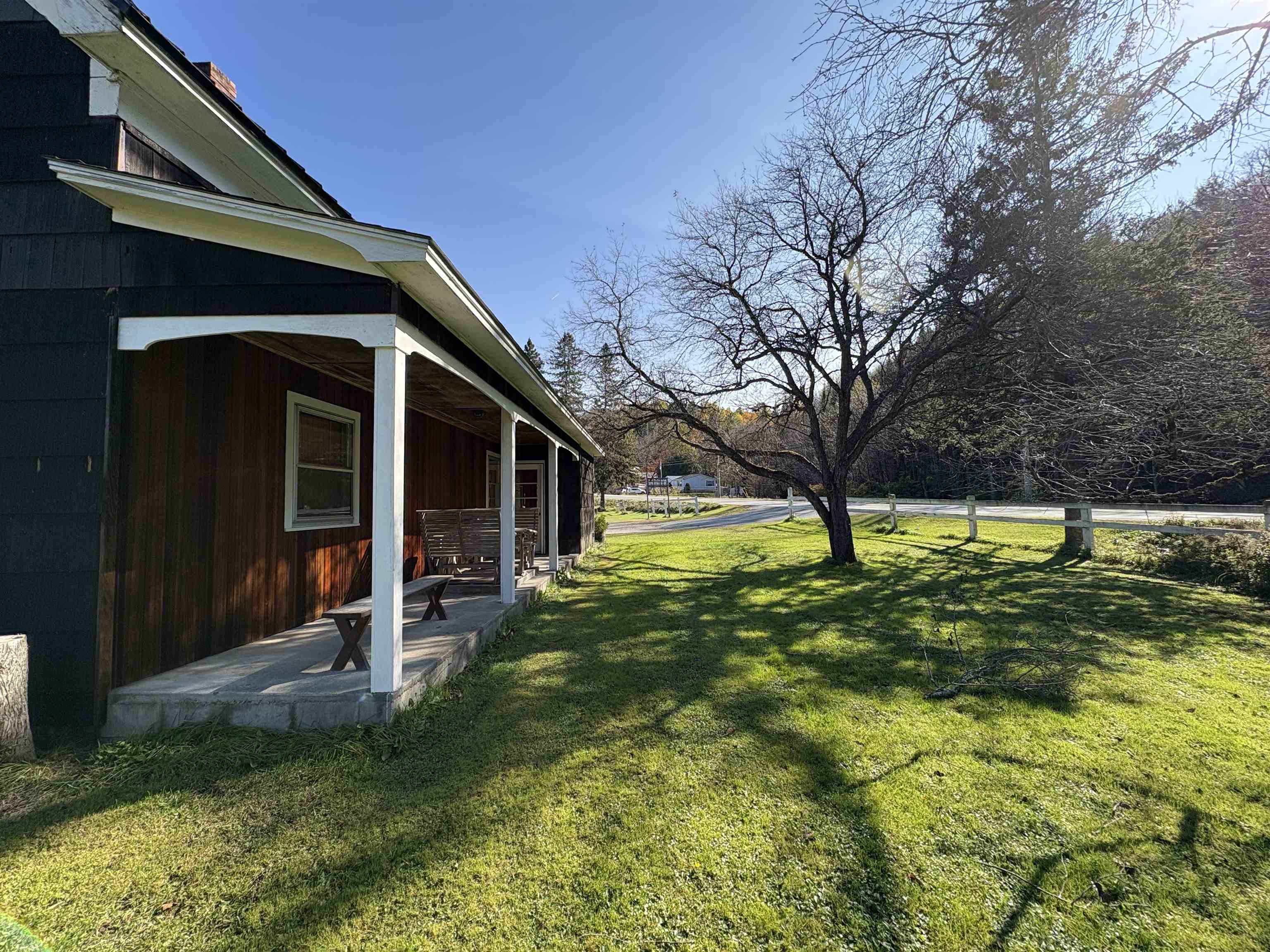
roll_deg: +0.6
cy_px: 476
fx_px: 514
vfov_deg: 85.7
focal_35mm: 14
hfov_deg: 102.1
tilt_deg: +3.8
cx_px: 635
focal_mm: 2.22
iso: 50
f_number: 2.2
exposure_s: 1/779
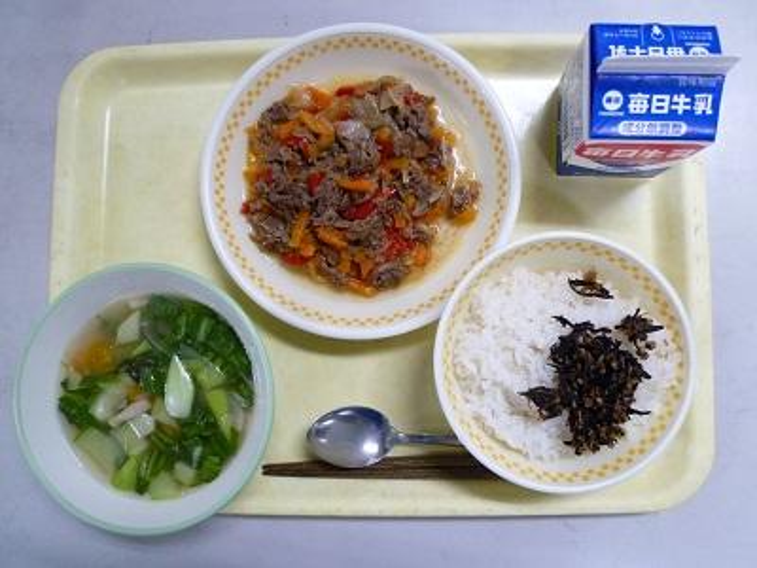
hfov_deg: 71.6
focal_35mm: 24
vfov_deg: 56.8
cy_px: 284
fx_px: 525
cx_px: 378
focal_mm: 4.3
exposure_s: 1/60
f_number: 2.2
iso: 320
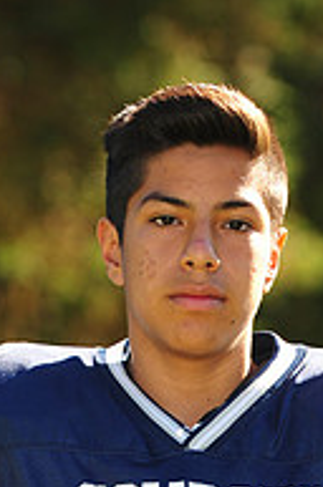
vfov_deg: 3.6
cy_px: 585
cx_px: 131
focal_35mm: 572
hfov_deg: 2.4
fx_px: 7725
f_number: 4.5
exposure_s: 1/320
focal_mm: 190
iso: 200
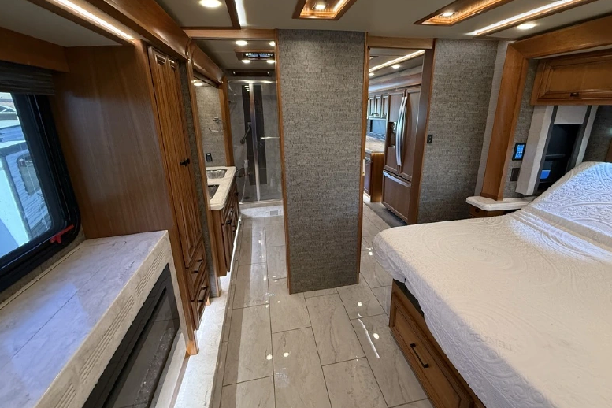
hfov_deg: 100.4
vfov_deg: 76.9
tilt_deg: -14.8
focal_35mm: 15
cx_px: 310
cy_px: 177
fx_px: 255
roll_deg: +0.9
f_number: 2.2
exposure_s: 1/67
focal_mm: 2.22
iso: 320
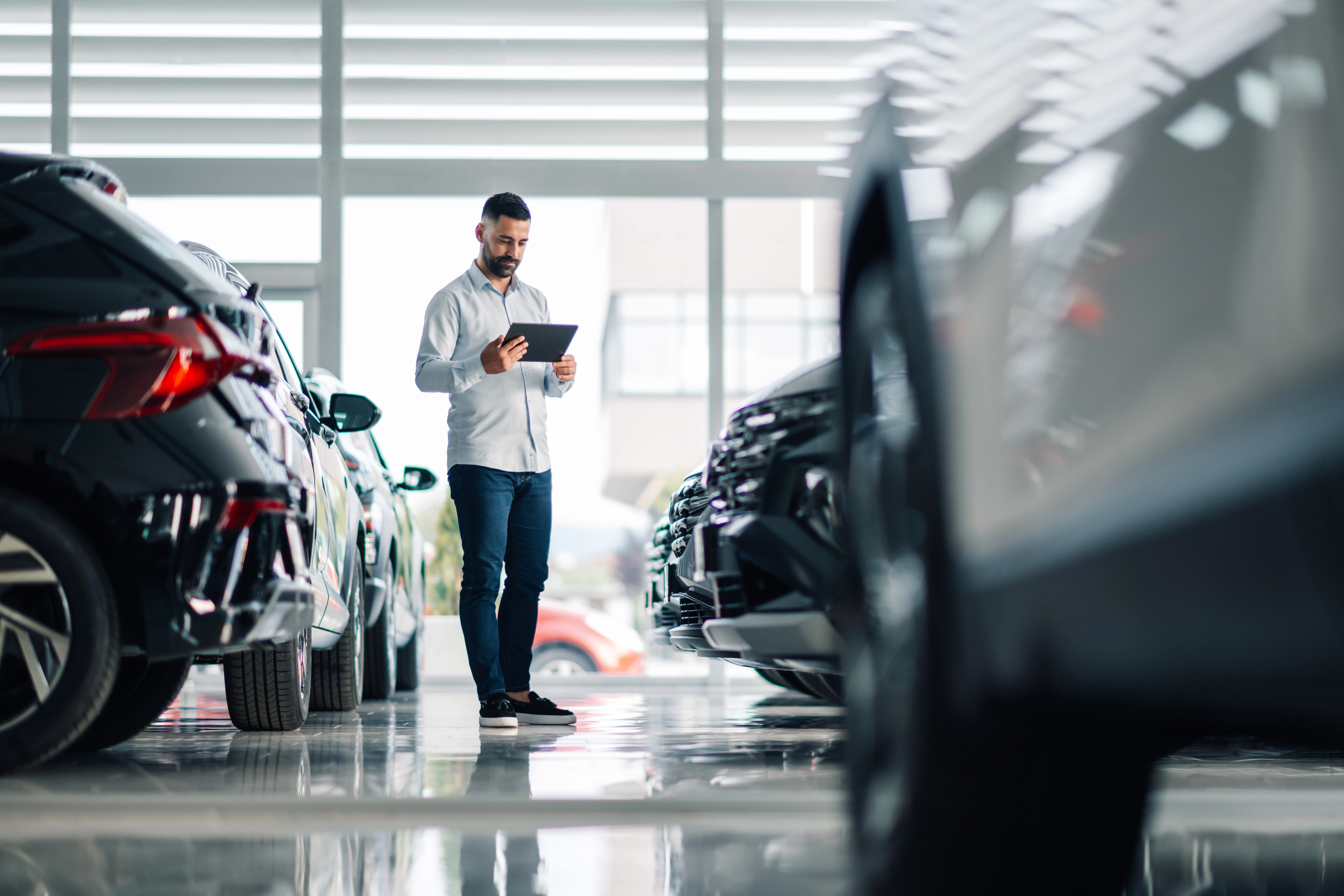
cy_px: 448
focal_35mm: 85
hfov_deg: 23.9
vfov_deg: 16.1
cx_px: 672
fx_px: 3173
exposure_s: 1/250
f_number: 1.4
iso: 200
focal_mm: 85
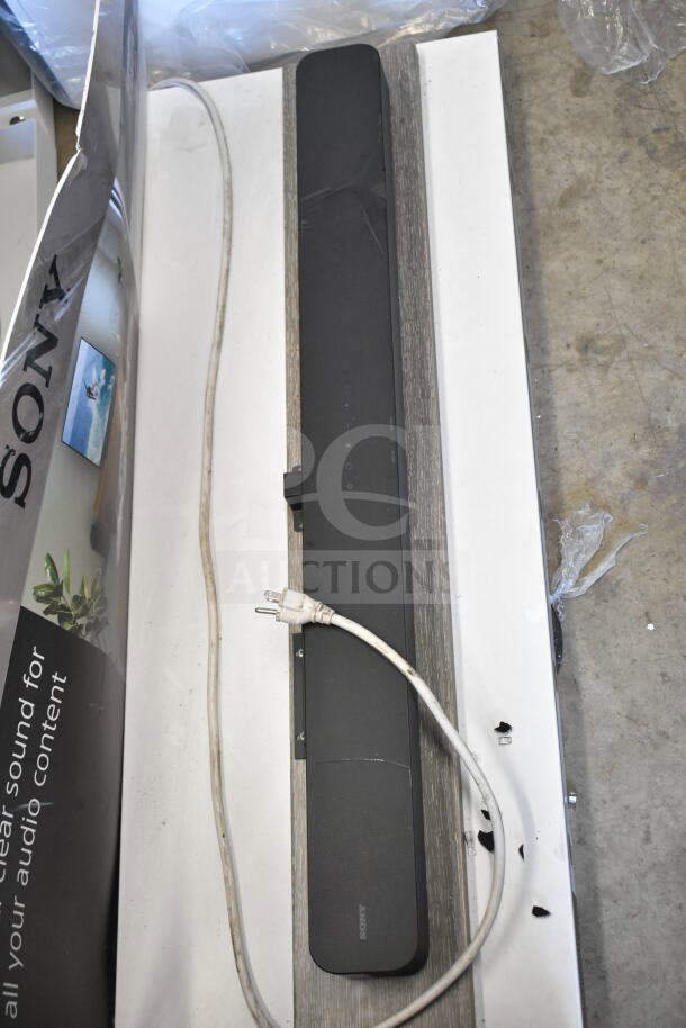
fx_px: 1371
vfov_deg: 41.1
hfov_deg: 28.1
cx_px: 343
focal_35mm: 48
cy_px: 514
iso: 1600
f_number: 4.5
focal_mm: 32
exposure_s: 1/60
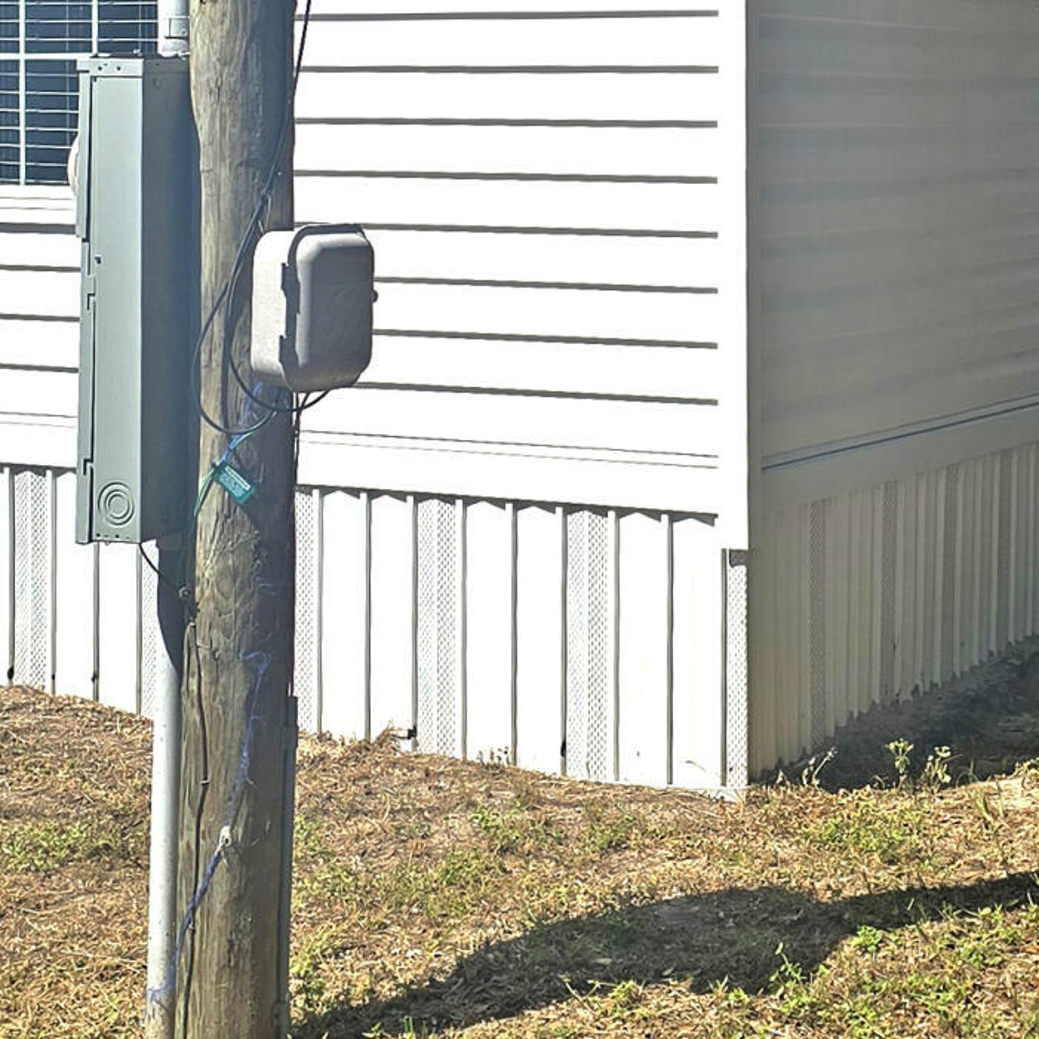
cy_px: -8
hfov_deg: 19.9
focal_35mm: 87
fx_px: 2954
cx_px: 611
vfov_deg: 19.4
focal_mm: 6.3
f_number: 1.7
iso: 12
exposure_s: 1/1218
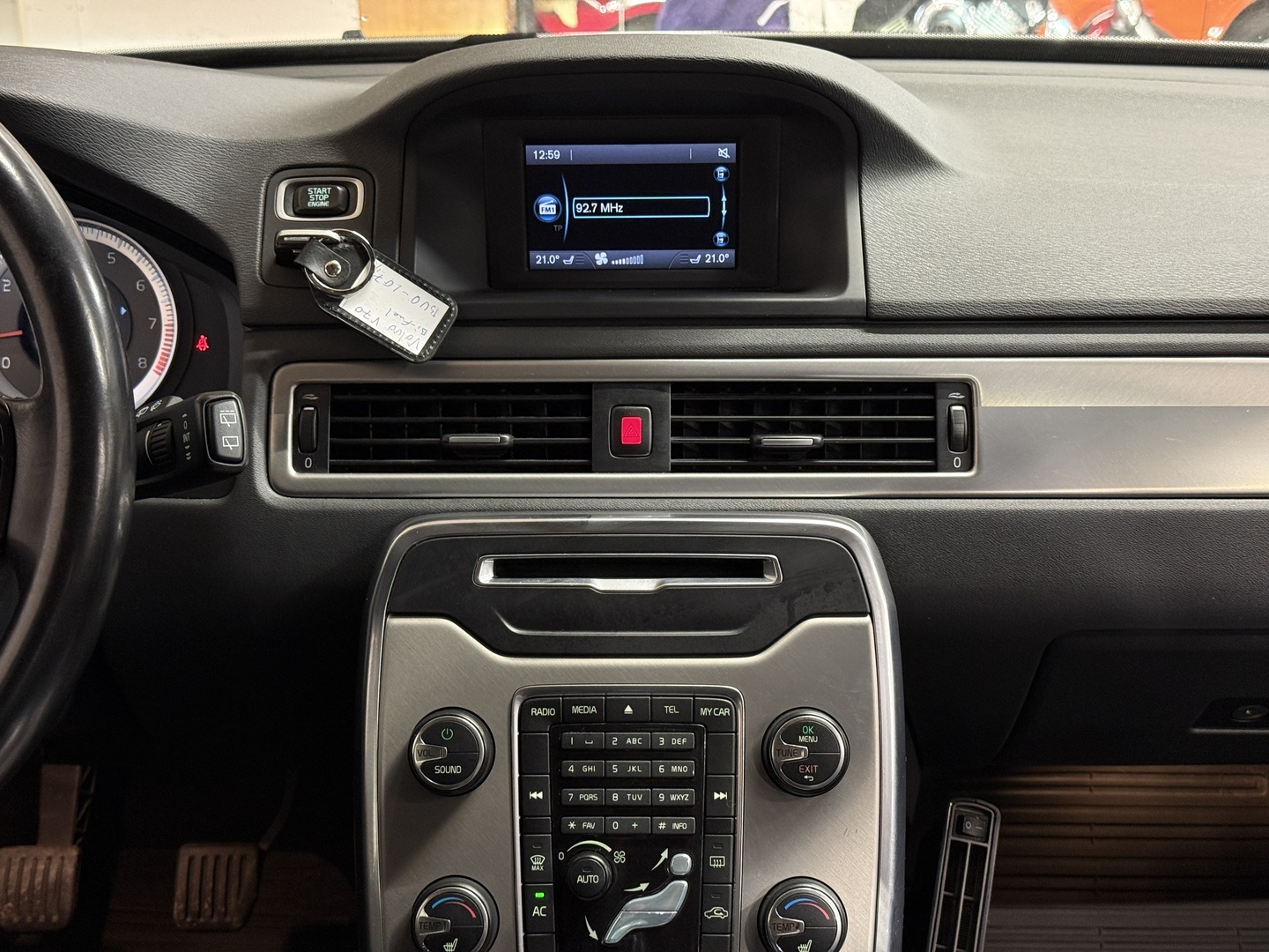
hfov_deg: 39.7
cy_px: 476
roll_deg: +1.2
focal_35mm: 48
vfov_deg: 30.3
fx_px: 1760
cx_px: 634
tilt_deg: -18.2
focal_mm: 6.76
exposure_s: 1/50
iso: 160
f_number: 1.78
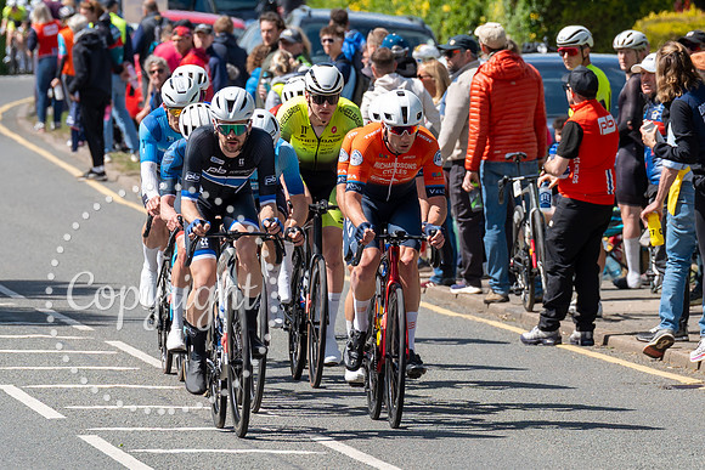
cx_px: 355
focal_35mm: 456
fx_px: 8934
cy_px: 248
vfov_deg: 3.0
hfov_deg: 4.5
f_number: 5.6
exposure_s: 1/1000
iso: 250
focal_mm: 200
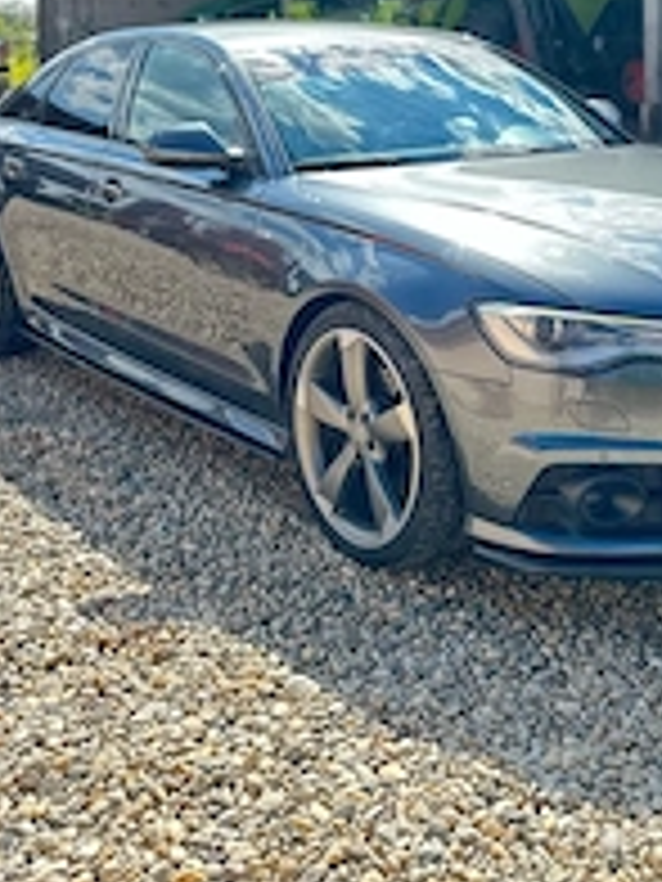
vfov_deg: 36.7
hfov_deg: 29.5
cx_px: 437
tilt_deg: -2.6
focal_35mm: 49
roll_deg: +0.5
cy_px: 108
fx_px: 1249
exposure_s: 1/1157
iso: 80
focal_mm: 6.86
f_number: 1.78
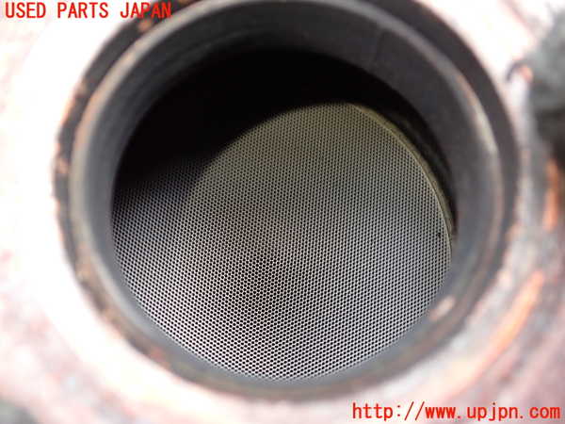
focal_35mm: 30
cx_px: 282
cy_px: 212
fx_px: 490
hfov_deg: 60.0
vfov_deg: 46.8
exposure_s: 1/60
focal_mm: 5.4
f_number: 2.3
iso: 160
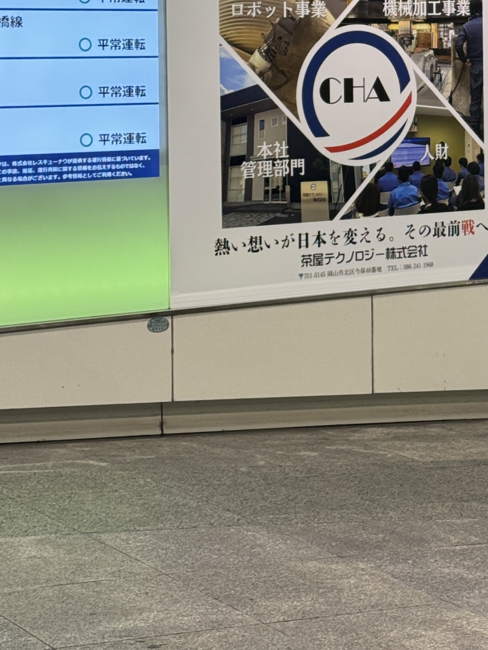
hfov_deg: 15.9
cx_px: 419
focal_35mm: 92
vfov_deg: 20.9
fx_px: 1728
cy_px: 75
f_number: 1.78
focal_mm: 6.76
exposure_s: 1/60
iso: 160
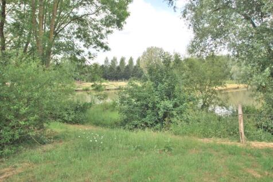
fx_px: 227
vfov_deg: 43.6
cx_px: 136
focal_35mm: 30
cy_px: 91
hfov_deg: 61.9
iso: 100
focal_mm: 20
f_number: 5.6
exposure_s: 1/200
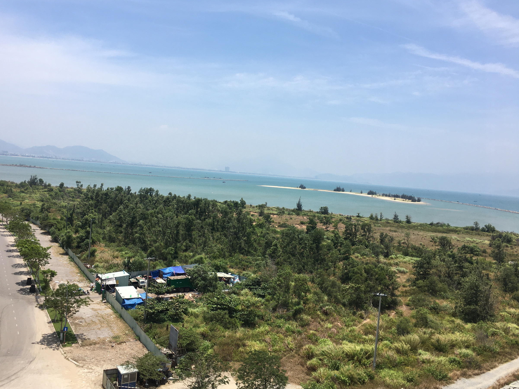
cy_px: 202
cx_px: 242
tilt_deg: -3.0
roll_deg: -4.6
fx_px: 465
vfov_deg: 45.4
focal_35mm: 31
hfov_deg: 58.3
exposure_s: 1/1748
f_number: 2.2
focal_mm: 4.15
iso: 25
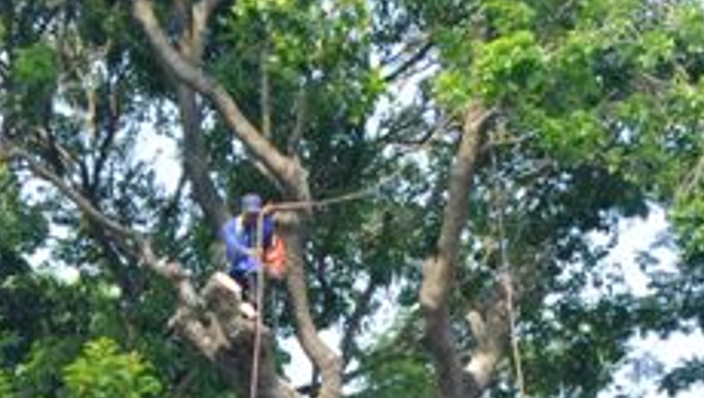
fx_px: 3009
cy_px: 944
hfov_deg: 13.3
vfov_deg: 7.1
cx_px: 413
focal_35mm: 161
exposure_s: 1/160
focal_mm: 24
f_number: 9
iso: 320
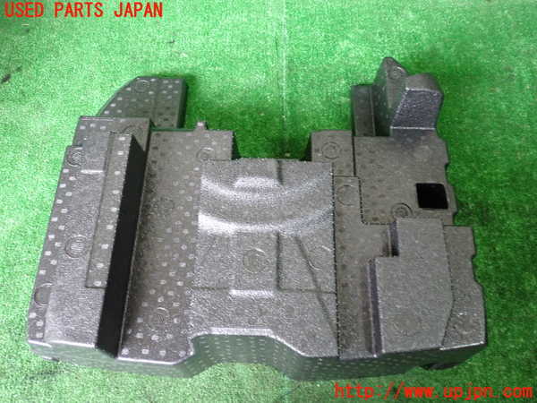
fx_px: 465
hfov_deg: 60.0
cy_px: 202
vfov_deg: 46.8
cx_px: 268
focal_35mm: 30
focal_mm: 5.4
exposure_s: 1/30
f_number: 2.3
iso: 640
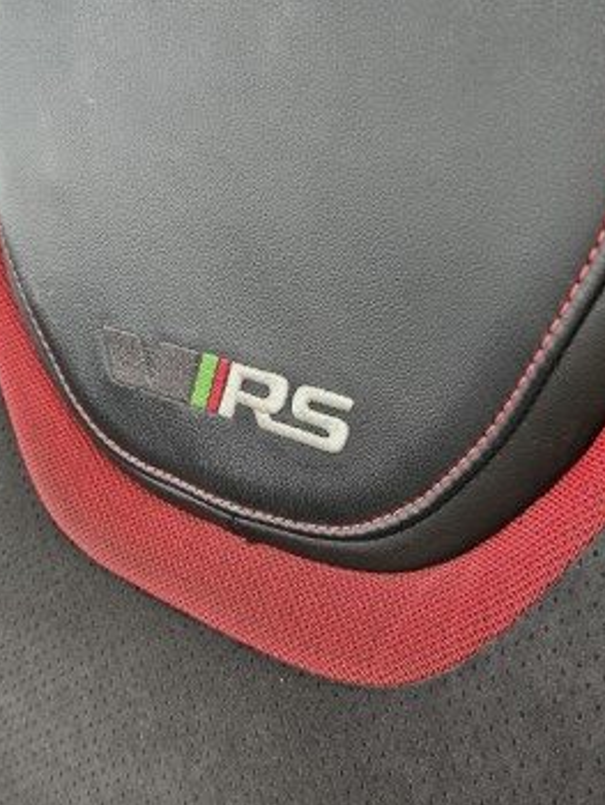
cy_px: 423
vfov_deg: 44.7
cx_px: 221
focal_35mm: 42
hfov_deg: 34.2
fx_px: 978
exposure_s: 1/25
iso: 800
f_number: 1.7
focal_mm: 6.3
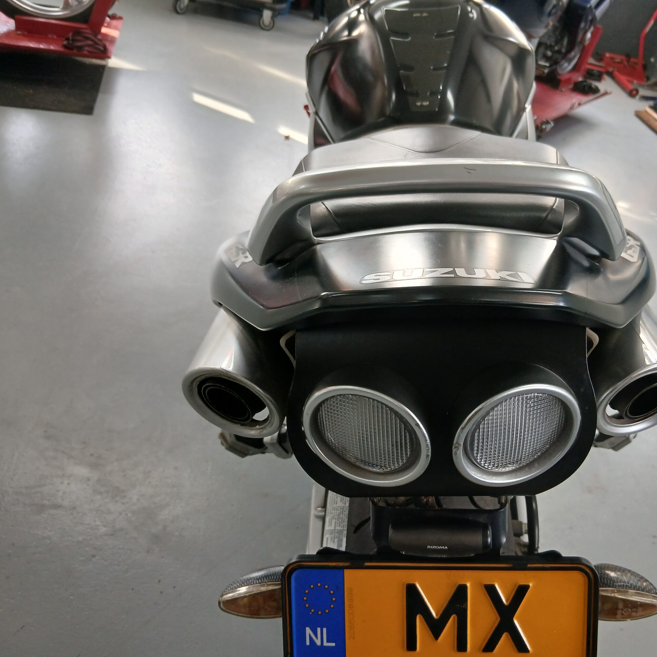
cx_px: 404
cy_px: 326
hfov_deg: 52.1
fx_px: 666
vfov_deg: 52.5
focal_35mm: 31
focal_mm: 3.98
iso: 125
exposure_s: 1/50
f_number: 1.8
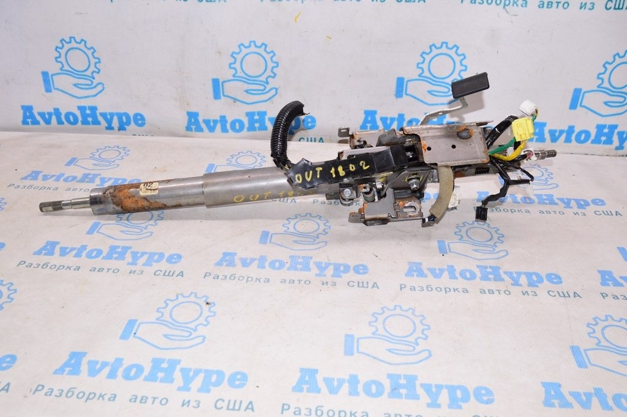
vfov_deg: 41.6
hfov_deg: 59.5
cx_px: 314
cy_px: 208
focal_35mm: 32
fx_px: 548
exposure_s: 1/125
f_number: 8
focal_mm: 21
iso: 1600
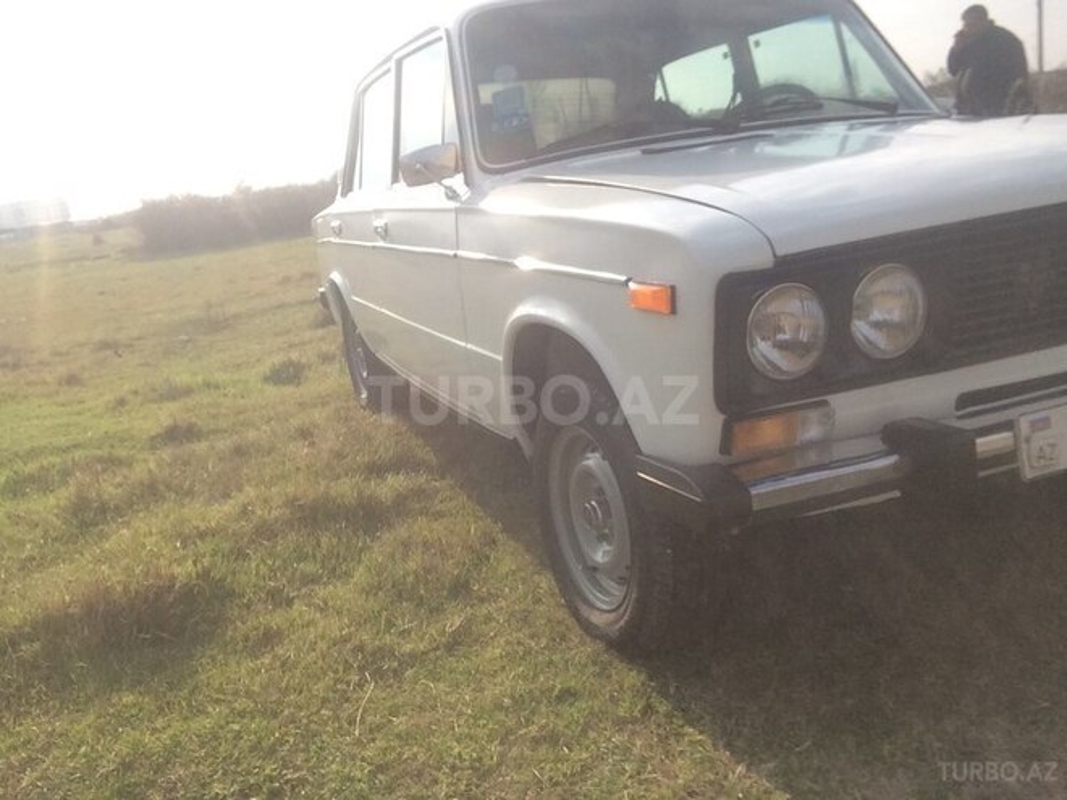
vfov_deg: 45.4
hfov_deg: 58.4
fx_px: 956
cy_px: 400
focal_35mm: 31
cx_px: 534
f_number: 2.4
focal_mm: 2.15
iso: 50
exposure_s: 1/1144
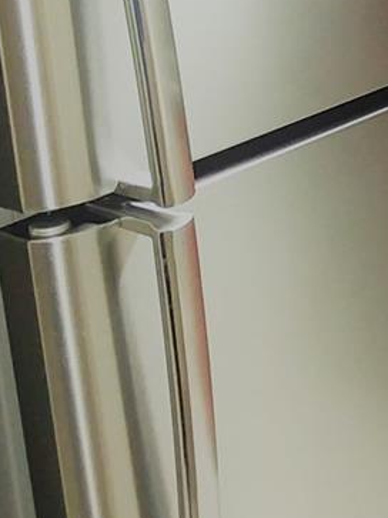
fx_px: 1436
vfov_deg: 19.6
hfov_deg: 14.7
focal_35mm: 96
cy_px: -44
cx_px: 516
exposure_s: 1/30
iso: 125
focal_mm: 2.47
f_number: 1.9
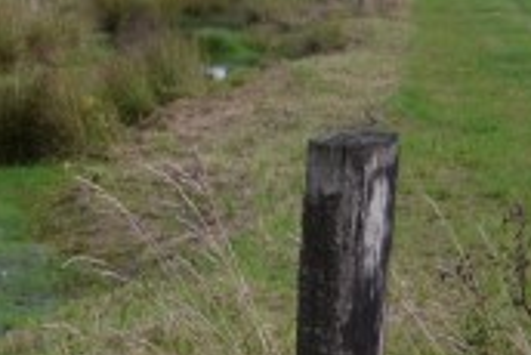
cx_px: -512
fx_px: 2465
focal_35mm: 167
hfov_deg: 11.2
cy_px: 128
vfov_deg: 8.2
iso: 100
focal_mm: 24
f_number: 6.3
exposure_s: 1/160
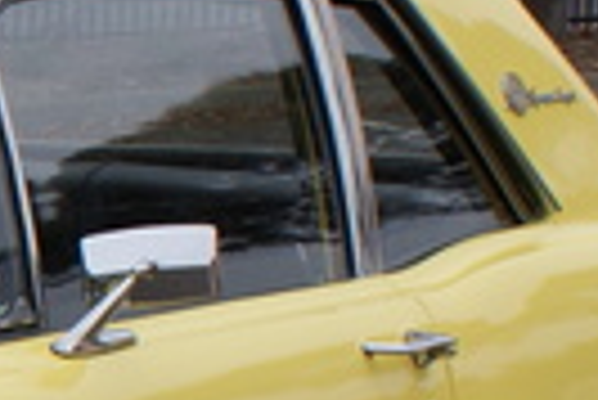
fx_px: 4506
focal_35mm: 271
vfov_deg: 5.0
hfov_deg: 7.2
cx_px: -778
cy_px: 787
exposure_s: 1/125
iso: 100
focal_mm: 30
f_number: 13
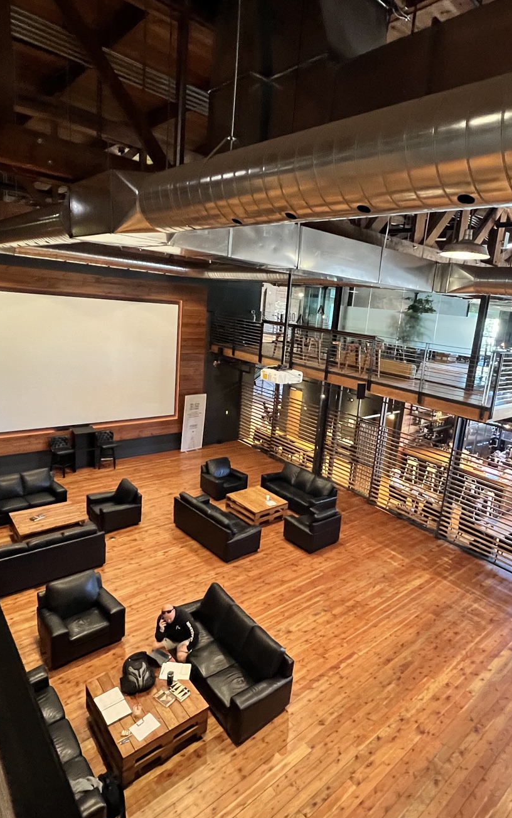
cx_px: 306
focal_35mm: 19
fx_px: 424
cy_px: 403
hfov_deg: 61.7
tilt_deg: -13.9
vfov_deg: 88.0
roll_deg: -5.9
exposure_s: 1/60
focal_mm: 1.57
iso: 800
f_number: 1.8
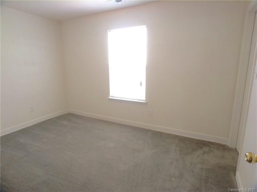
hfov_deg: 55.4
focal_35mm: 33
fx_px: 245
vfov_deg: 42.8
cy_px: 96
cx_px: 128
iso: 50
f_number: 2.4
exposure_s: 1/24
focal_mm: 3.3
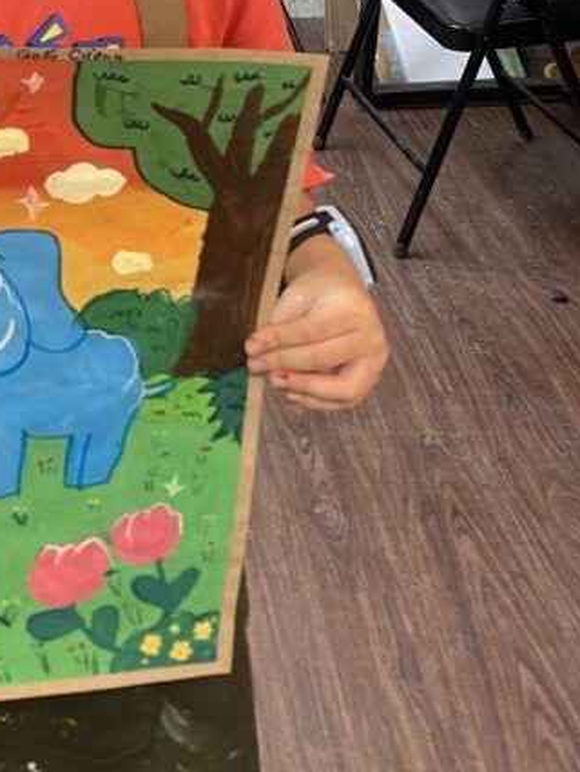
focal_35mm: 61
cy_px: 114
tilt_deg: -23.4
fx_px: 1361
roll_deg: -0.5
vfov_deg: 30.6
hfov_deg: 23.2
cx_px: 18
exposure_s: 1/50
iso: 64
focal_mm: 4.25
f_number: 1.8
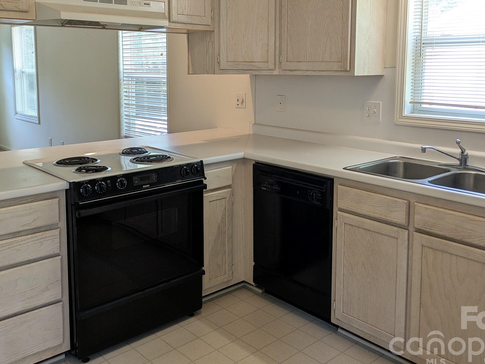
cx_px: 249
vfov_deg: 40.1
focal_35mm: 35
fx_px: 491
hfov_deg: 52.6
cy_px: 116
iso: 163
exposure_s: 1/120
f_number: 1.89
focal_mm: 5.43
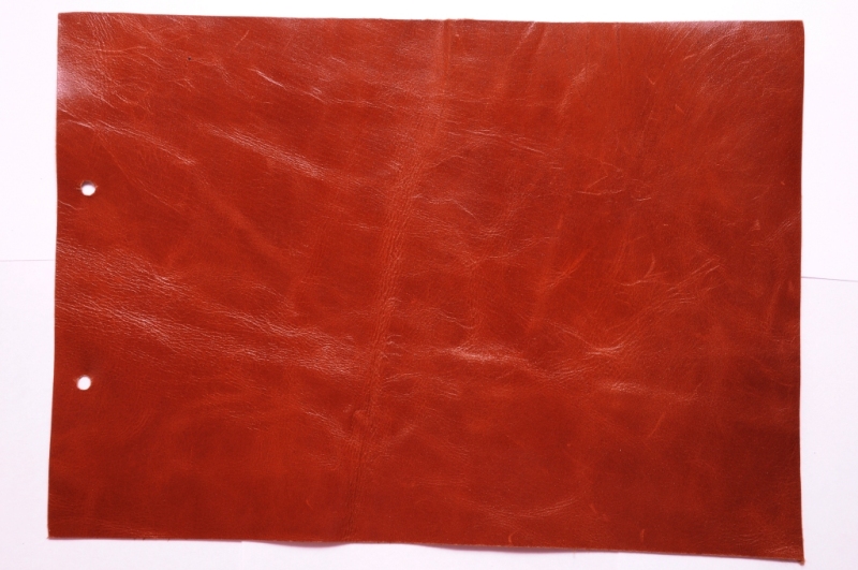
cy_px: 285
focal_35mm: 63
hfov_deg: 31.9
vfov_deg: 21.5
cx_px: 429
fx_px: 1499
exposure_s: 1/100
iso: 320
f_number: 16
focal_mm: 42
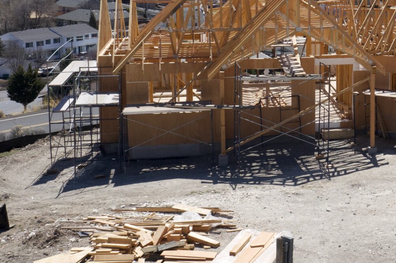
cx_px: 399
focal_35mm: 72
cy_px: 29
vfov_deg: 18.6
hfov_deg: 26.5
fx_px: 792
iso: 100
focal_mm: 10.26
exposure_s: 1/500
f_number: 6.3
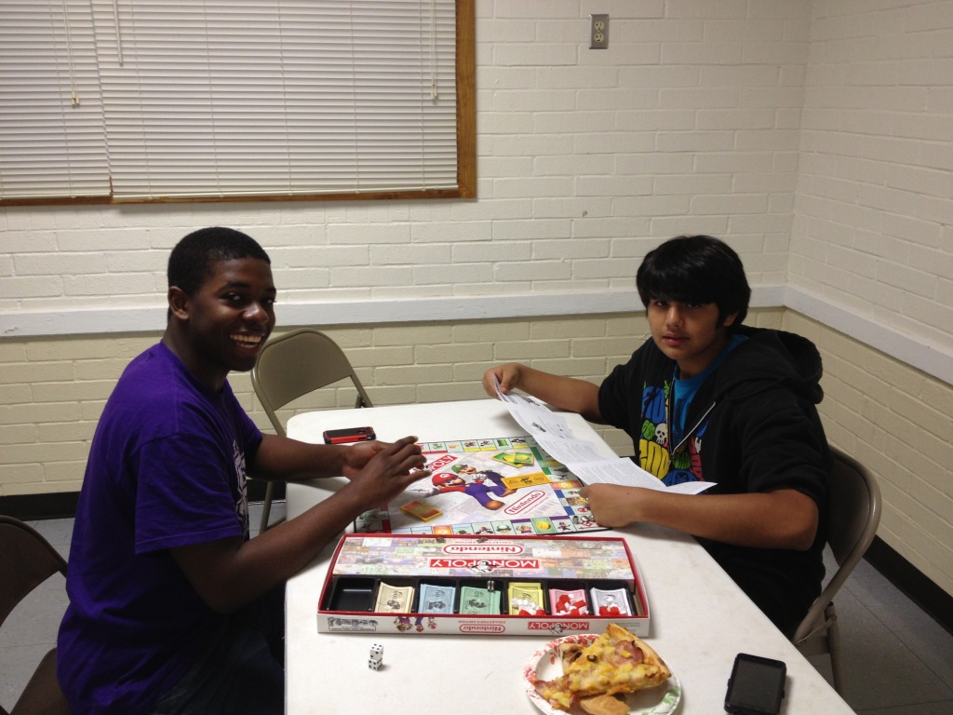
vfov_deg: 40.7
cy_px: 358
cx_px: 476
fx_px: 964
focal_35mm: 35
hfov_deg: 52.6
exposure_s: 1/20
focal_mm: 4.28
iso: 80
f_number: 2.4
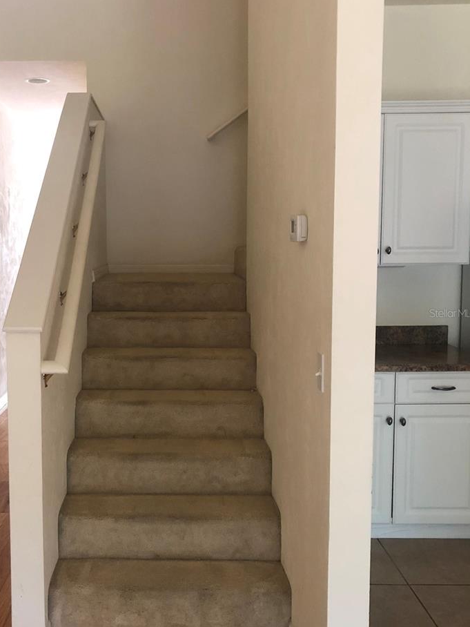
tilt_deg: -5.4
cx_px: 168
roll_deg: +0.4
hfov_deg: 38.3
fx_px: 670
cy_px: 313
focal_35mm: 37
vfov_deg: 50.1
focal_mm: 4
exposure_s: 1/15
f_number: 1.8
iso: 80
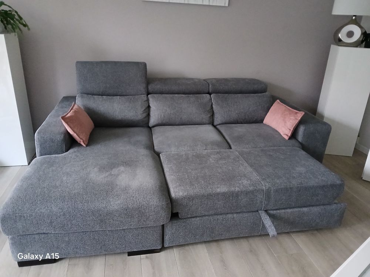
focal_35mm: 26
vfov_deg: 53.1
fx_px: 278
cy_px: 138
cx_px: 185
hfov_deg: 67.3
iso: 1250
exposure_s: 1/16.7
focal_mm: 3.98
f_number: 1.8
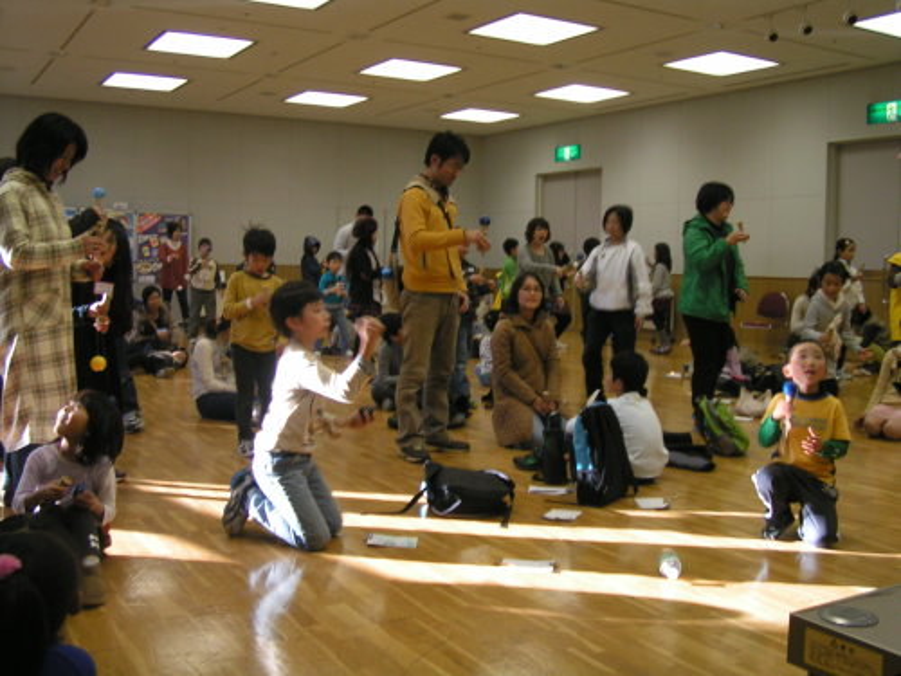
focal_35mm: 38
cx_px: 450
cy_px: 338
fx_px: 989
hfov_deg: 49.0
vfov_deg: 37.7
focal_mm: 5.8
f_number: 2.8
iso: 100
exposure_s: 1/40
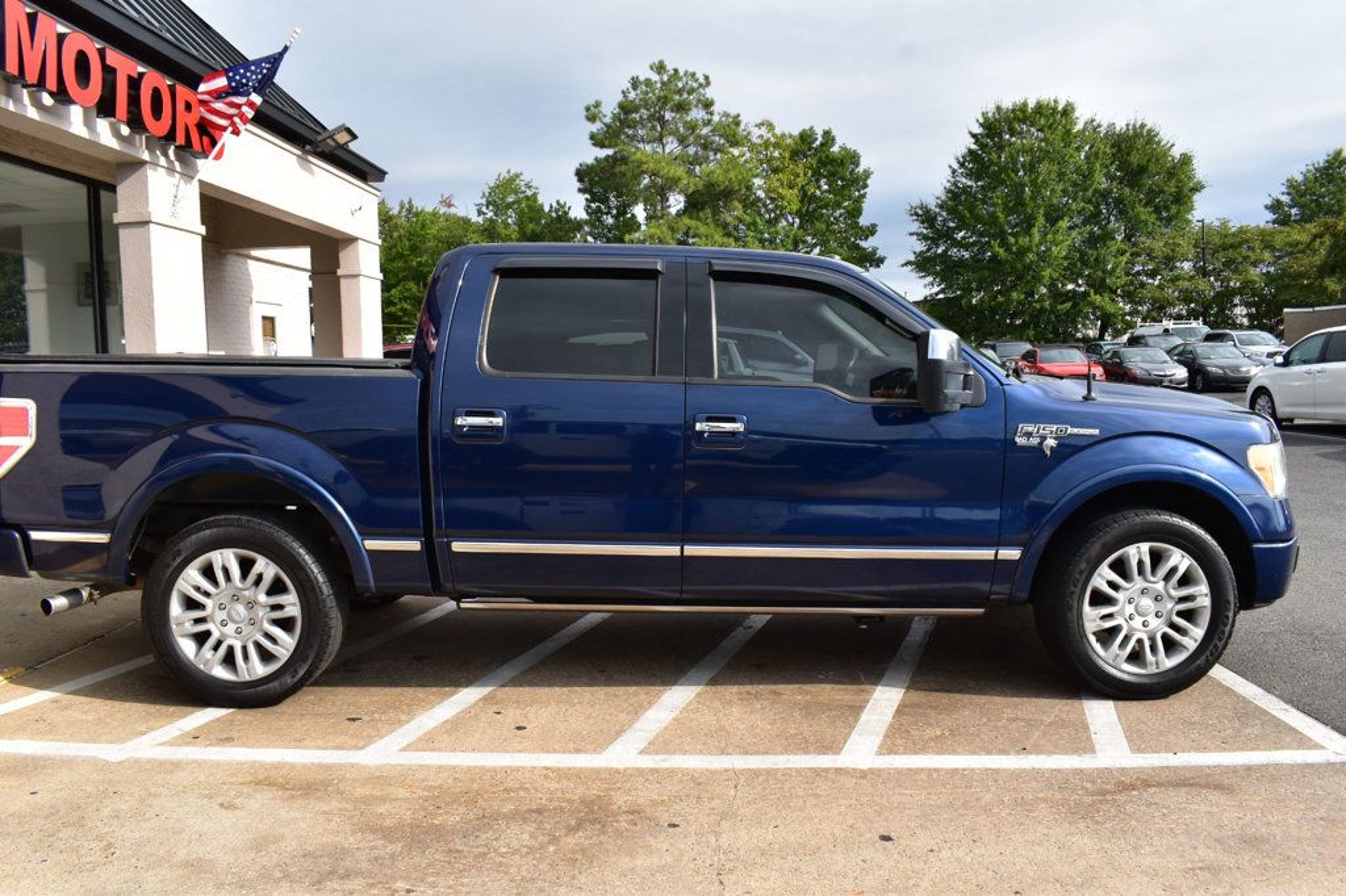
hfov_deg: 67.4
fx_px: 1009
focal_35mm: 27
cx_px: 673
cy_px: 448
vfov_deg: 47.9
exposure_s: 1/500
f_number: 11
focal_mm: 18
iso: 400
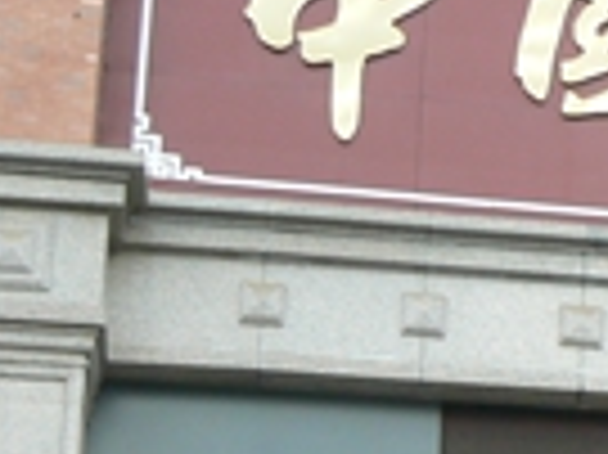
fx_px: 2808
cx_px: 1175
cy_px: 948
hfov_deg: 11.3
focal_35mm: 160
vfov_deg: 8.7
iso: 80
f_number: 5.6
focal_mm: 6
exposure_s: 1/125
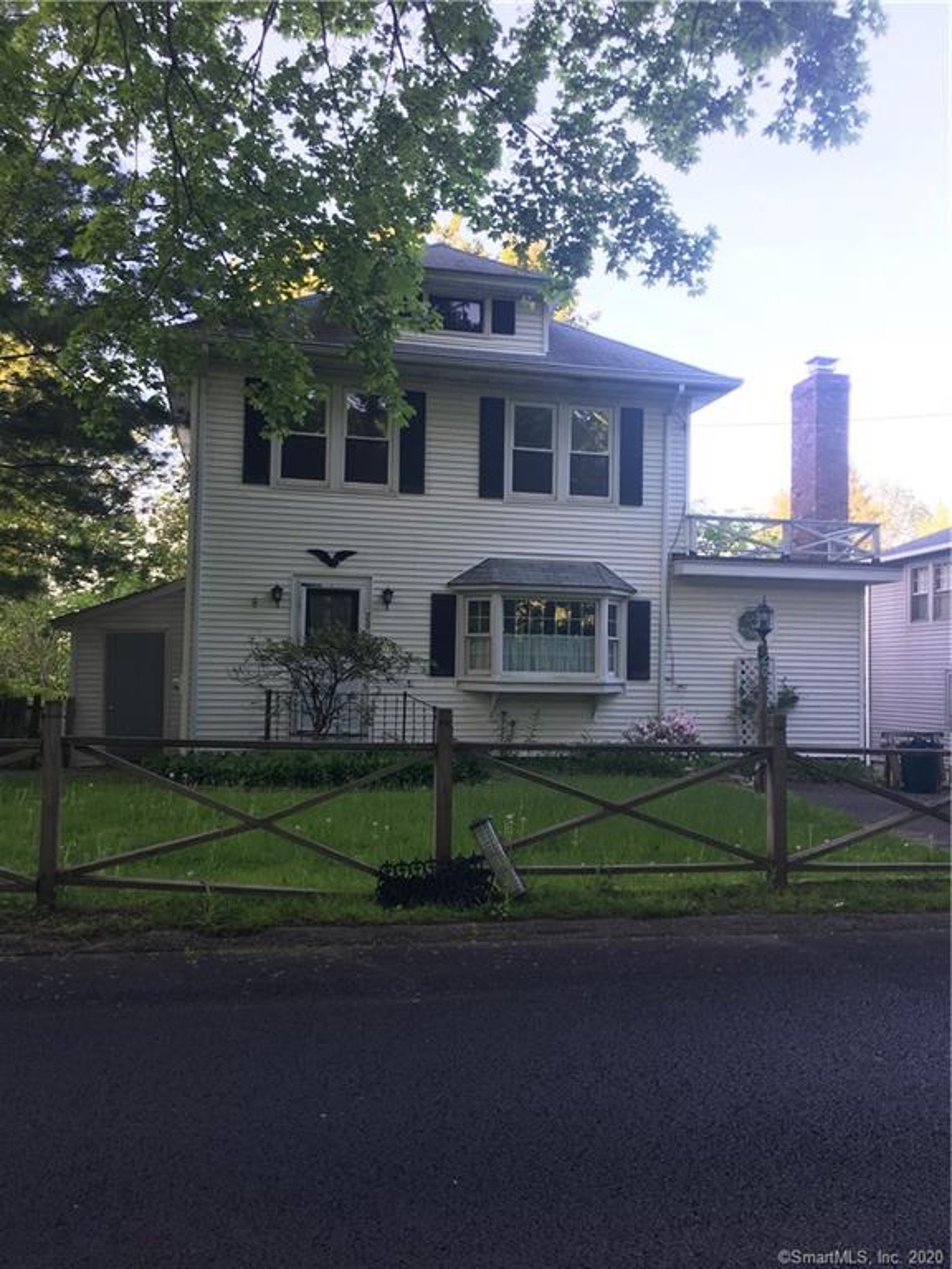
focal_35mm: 29
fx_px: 1063
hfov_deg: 48.2
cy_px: 634
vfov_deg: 61.7
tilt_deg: +2.5
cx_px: 476
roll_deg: -2.6
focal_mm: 4.15
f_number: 2.2
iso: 25
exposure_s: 1/60
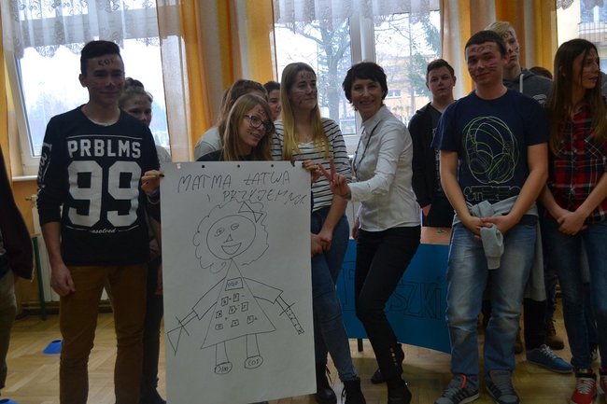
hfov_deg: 49.6
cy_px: 202
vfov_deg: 34.2
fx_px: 657
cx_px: 304
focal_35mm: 39
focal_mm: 26
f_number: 4.2
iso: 720
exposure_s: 1/60
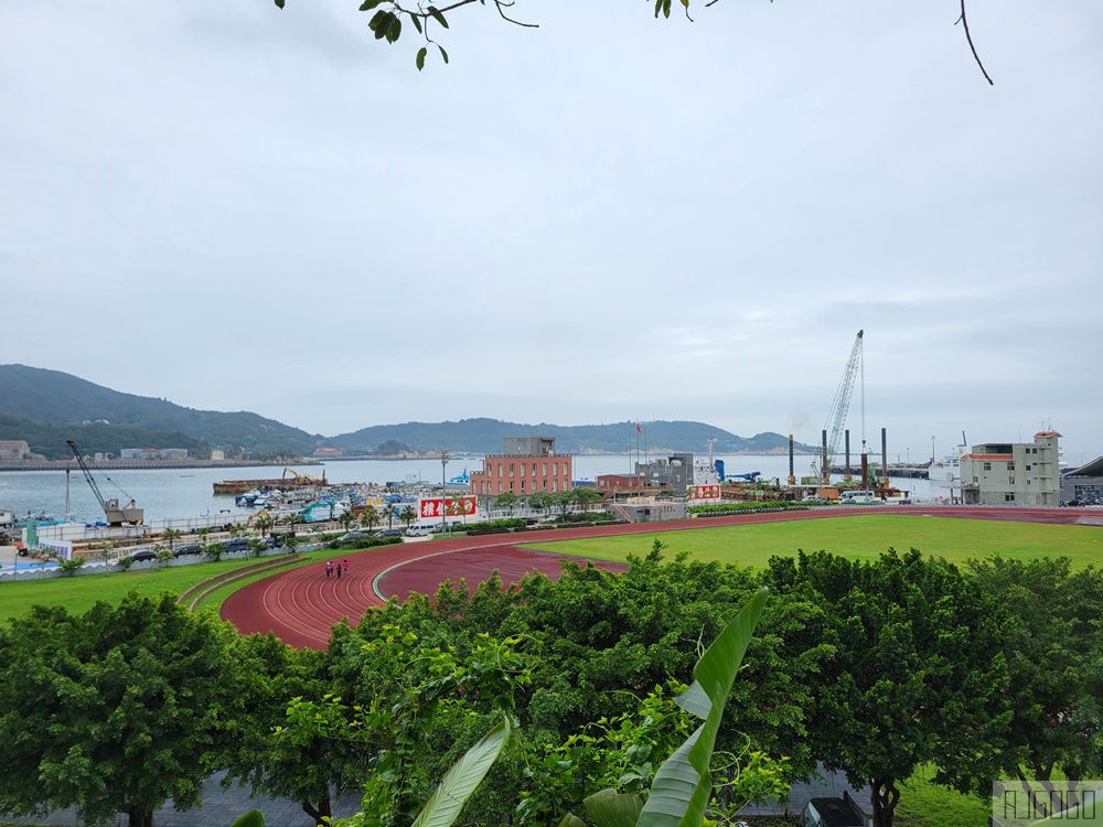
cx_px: 552
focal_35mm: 26
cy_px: 414
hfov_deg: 67.3
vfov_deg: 53.1
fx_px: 828
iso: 40
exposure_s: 1/1728
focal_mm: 5.4
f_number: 1.8
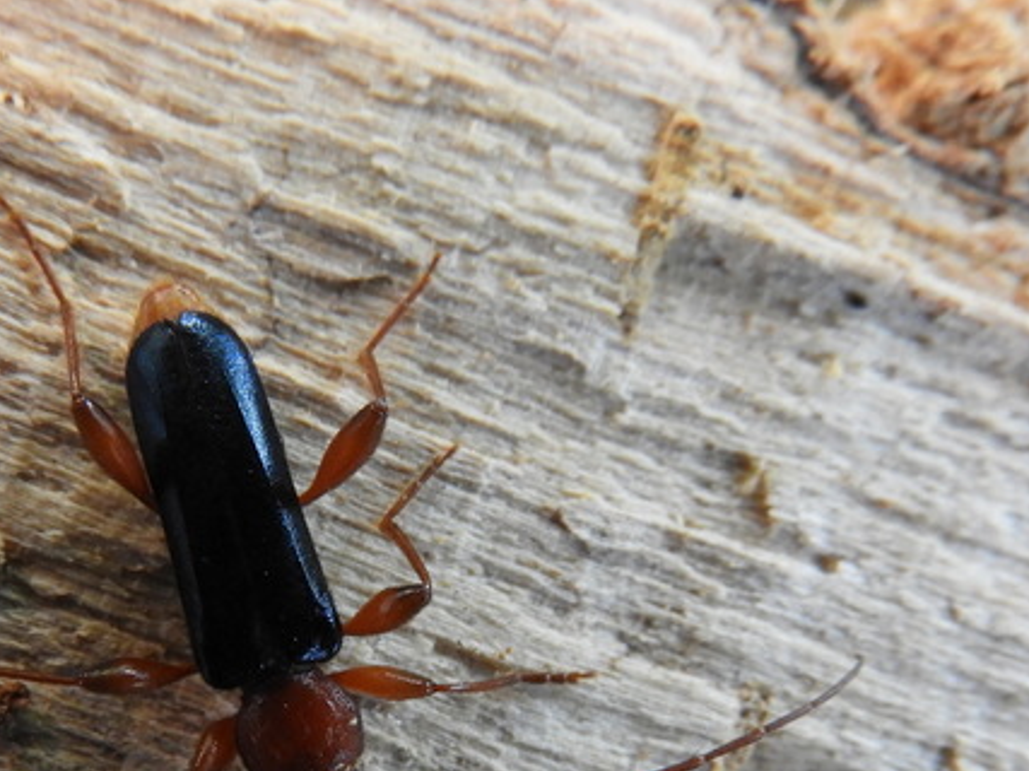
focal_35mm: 60
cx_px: 346
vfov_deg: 23.9
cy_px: 643
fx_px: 1783
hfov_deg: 31.9
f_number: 3.5
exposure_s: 1/20
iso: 400
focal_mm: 5.4
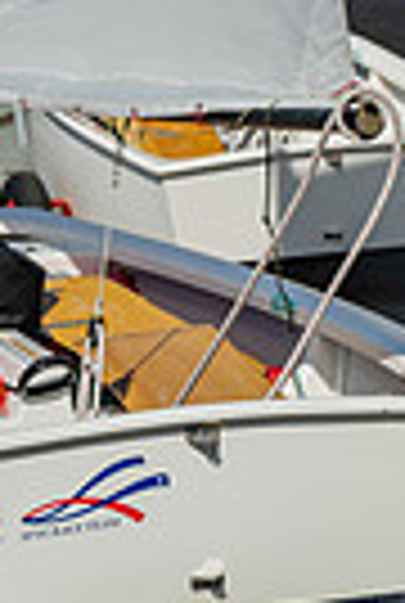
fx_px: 3374
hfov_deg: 6.9
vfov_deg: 9.8
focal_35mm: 201
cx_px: 338
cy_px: -356
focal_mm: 60
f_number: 6
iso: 100
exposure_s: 1/250
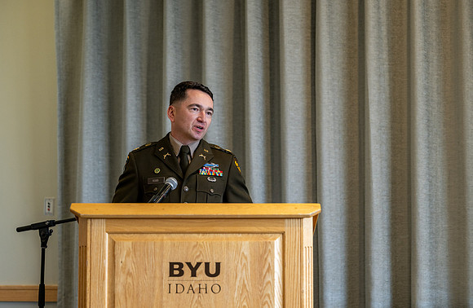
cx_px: 237
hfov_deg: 24.1
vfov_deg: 15.8
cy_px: 158
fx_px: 1108
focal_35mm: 85
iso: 400
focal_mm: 82
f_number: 2.8
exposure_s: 1/125
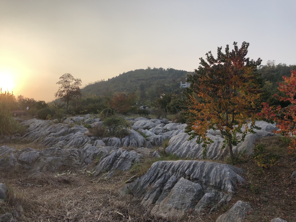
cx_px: 148
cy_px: 111
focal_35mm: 28
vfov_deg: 49.7
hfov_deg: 63.4
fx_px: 239
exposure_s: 1/1779
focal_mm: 4
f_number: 1.8
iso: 20
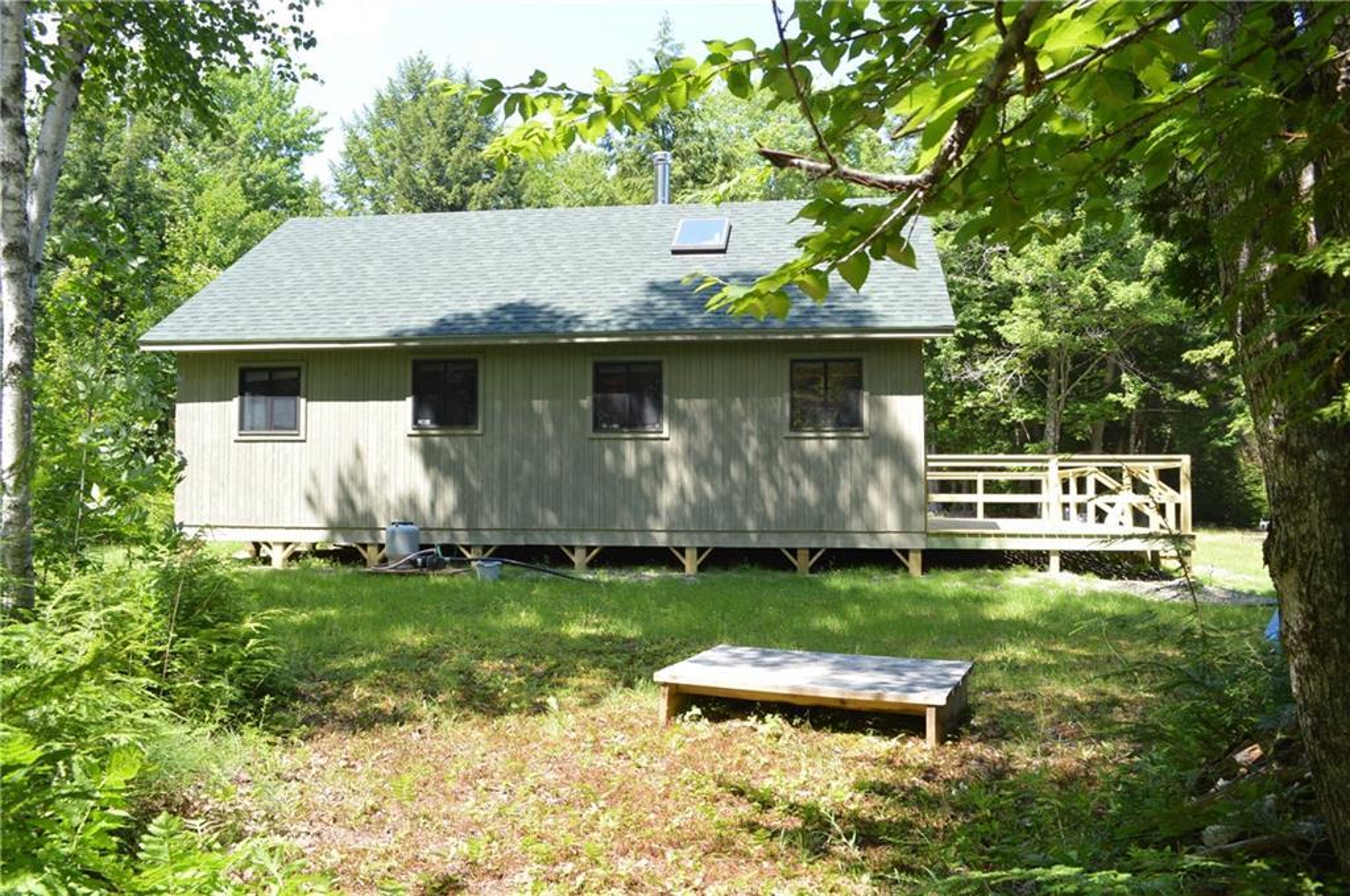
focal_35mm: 27
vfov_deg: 47.8
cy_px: 448
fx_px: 1011
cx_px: 675
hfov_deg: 67.4
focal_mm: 18
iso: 250
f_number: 8
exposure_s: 1/125
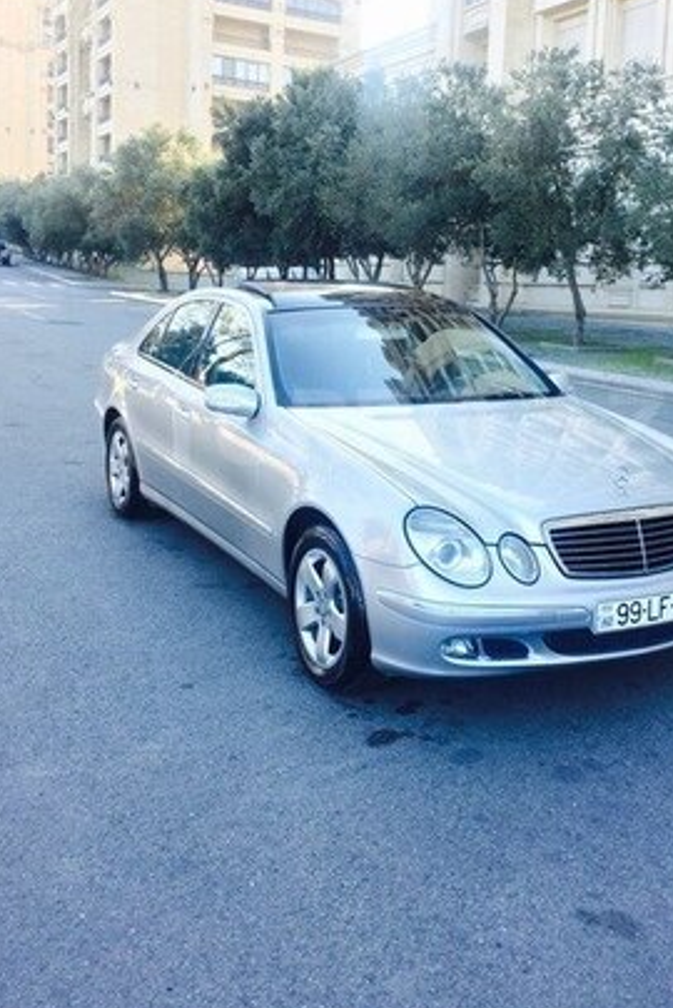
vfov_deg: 51.7
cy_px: 427
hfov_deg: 35.9
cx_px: 409
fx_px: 1036
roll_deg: -1.0
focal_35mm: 37
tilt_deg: -7.5
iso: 32
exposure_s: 1/159
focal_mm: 4.15
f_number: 2.2
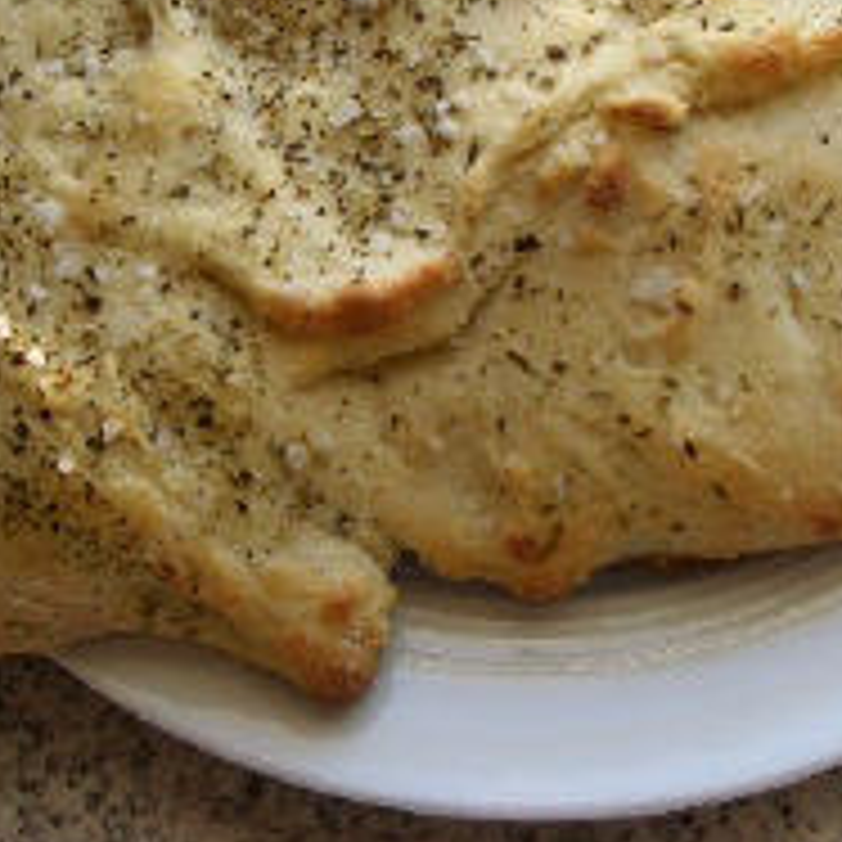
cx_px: 558
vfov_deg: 23.0
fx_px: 2036
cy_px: 144
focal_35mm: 74
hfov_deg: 23.3
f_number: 2.6
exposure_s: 1/160
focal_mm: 5.8
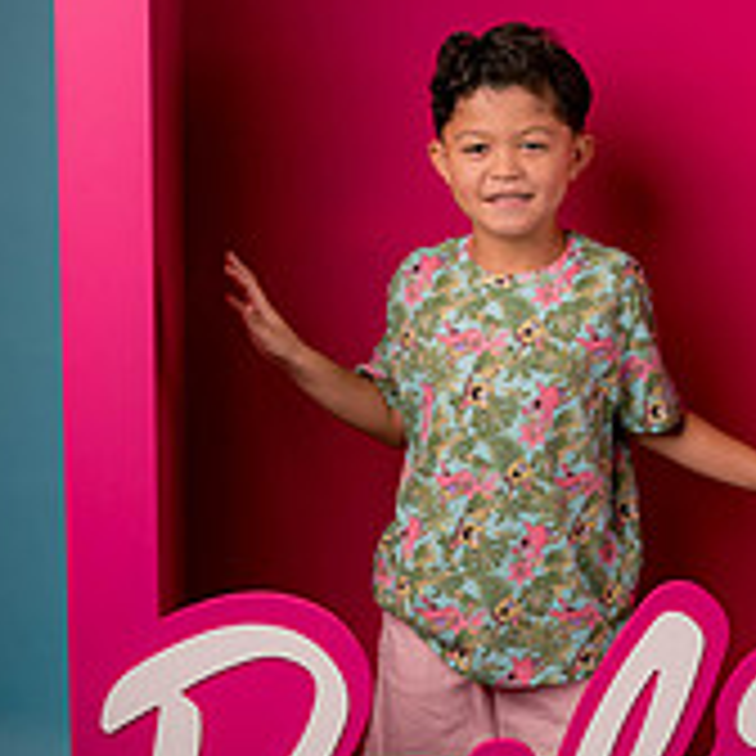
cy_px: 306
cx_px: 540
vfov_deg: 20.6
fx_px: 2076
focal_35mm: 84
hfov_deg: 20.5
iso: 125
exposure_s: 1/160
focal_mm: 37
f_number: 7.1
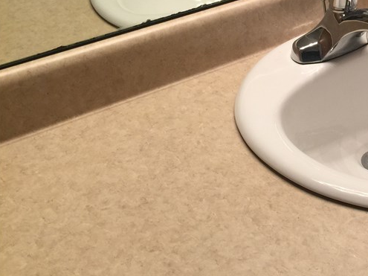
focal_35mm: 60
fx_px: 638
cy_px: 20
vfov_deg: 23.7
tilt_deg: -25.4
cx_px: 378
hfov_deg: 29.8
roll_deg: -1.7
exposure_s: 1/15
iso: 32
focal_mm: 4.15
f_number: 2.2
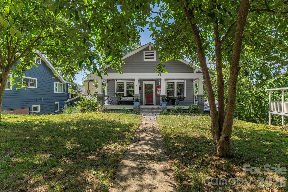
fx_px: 144
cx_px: 144
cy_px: 96
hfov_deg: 90.0
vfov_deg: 67.4
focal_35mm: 18
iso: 320
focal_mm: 18
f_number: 8
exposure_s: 1/640
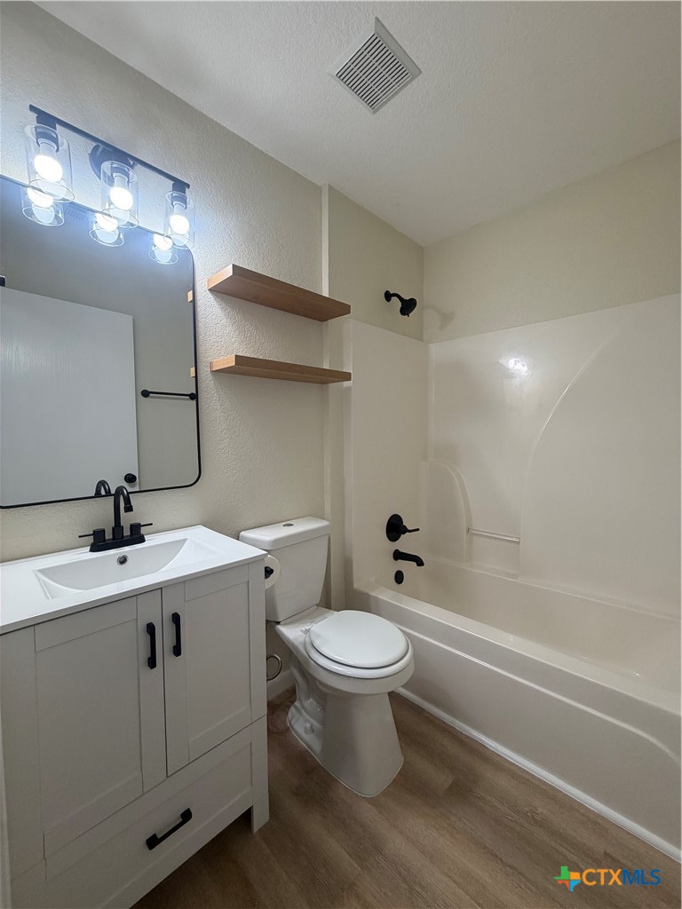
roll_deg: +0.2
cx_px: 341
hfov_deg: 85.7
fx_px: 368
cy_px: 454
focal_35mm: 14
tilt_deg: -3.7
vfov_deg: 102.1
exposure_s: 1/120
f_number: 2.2
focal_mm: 2.22
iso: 160
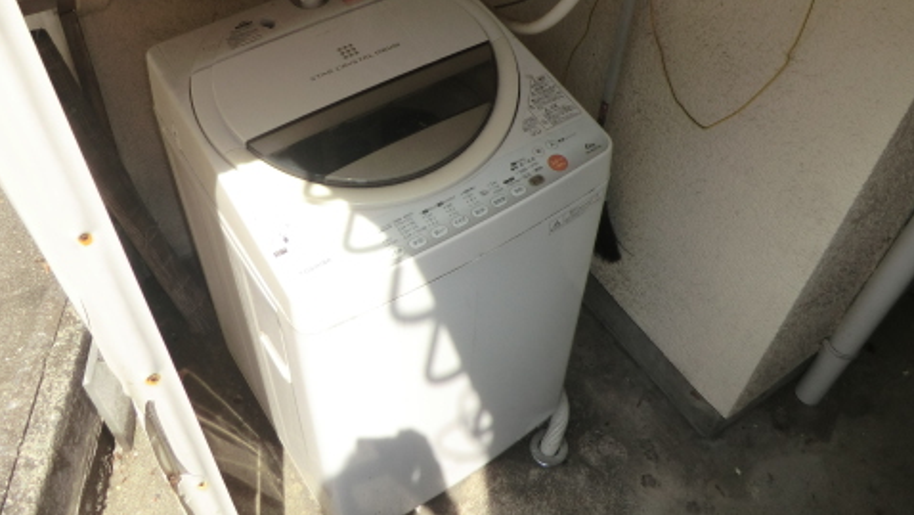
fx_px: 848
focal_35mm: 35
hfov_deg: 56.6
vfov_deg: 33.5
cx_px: 440
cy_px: 174
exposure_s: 1/500
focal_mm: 4.3
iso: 80
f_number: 3.2
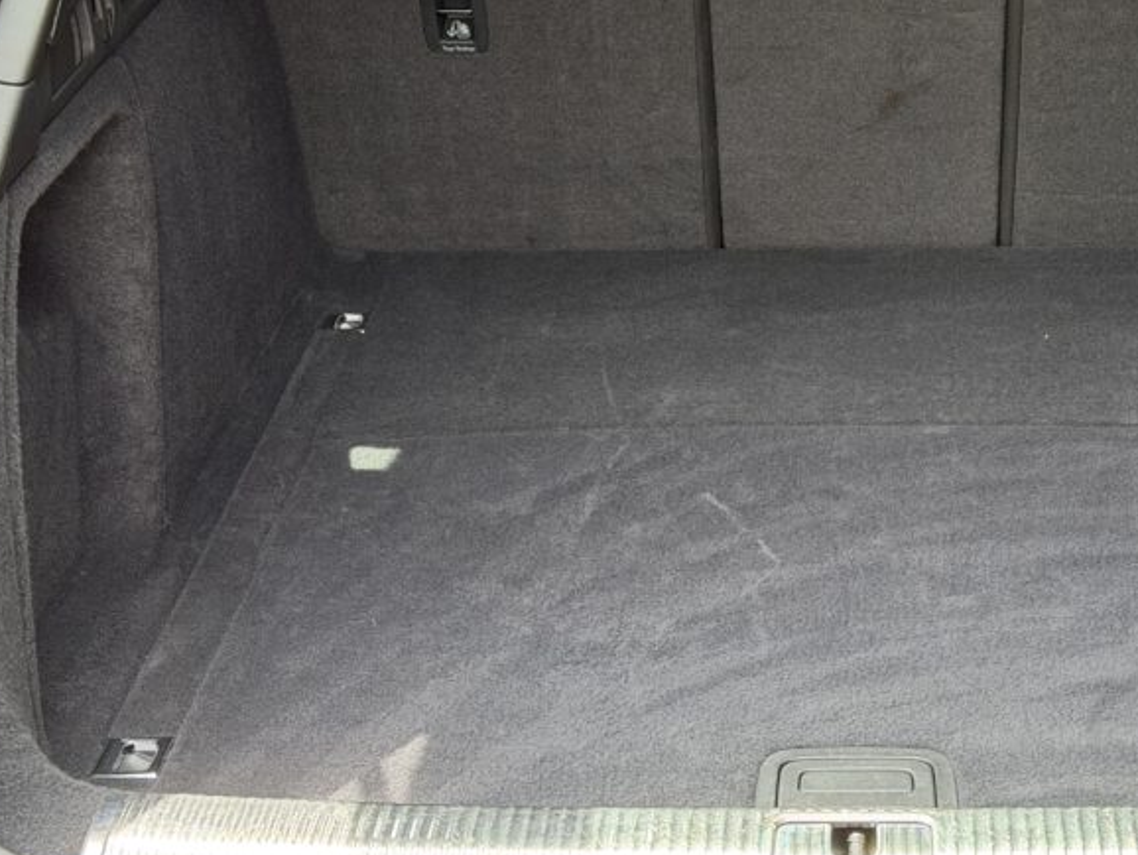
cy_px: 217
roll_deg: -0.6
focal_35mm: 85
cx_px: 853
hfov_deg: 22.8
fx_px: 2796
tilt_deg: -19.4
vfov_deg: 17.3
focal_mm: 6.76
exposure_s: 1/218
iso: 125
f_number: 1.78
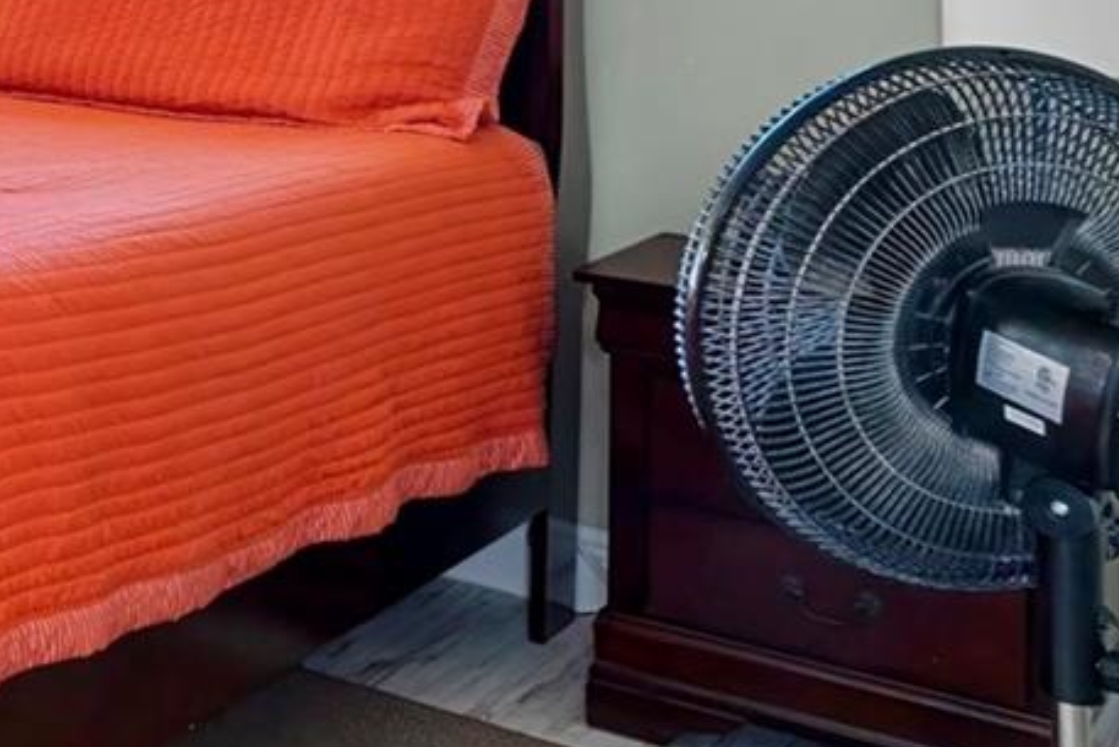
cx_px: -693
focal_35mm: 63
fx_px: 1959
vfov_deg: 20.3
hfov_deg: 23.3
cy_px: -127
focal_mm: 12
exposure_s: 1/6
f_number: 8
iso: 1000
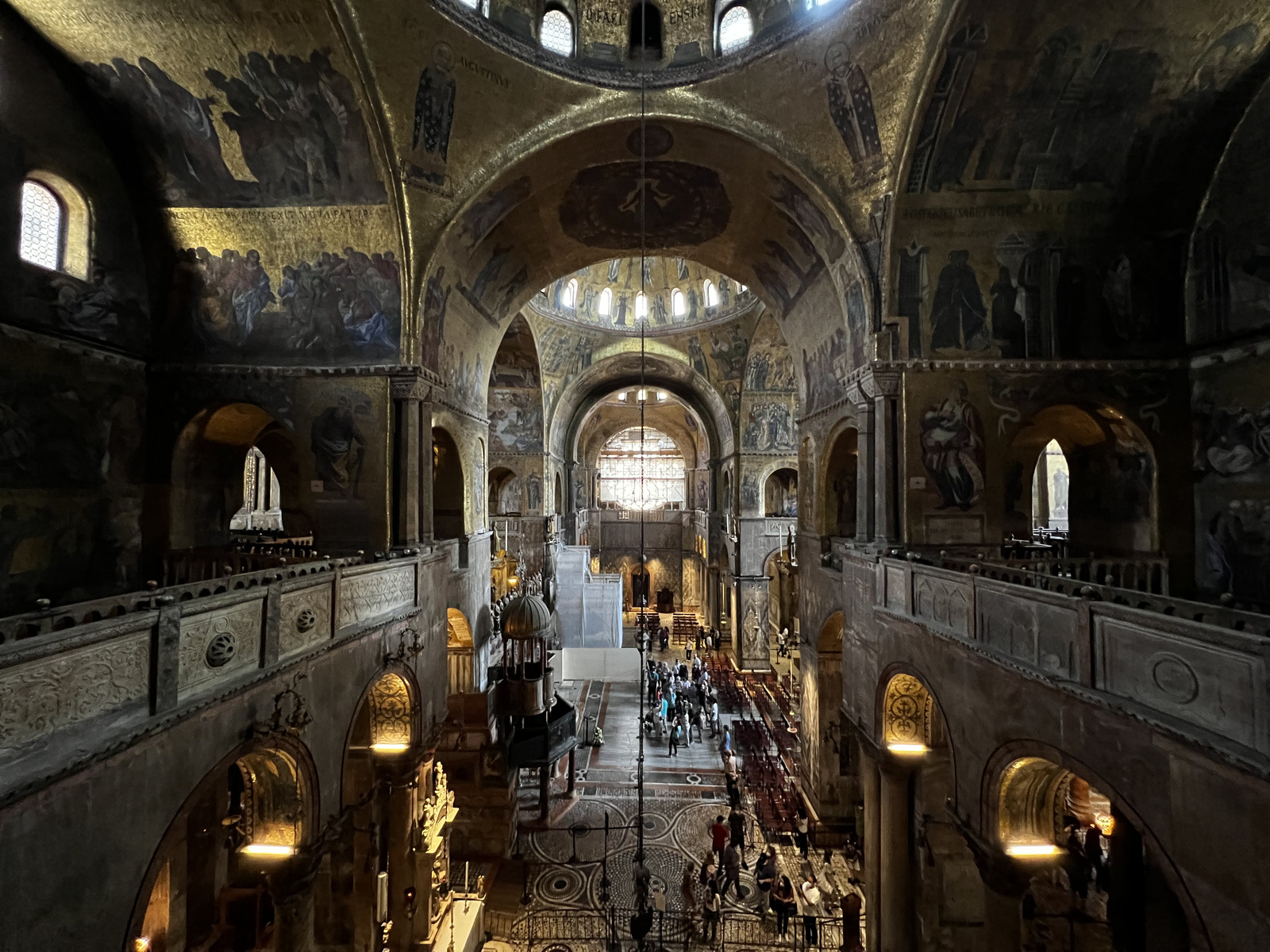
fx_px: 477
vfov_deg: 89.9
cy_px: 476
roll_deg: -0.1
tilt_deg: +2.3
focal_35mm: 13
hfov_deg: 106.2
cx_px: 635
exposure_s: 1/33
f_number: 1.8
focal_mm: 1.57
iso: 1000
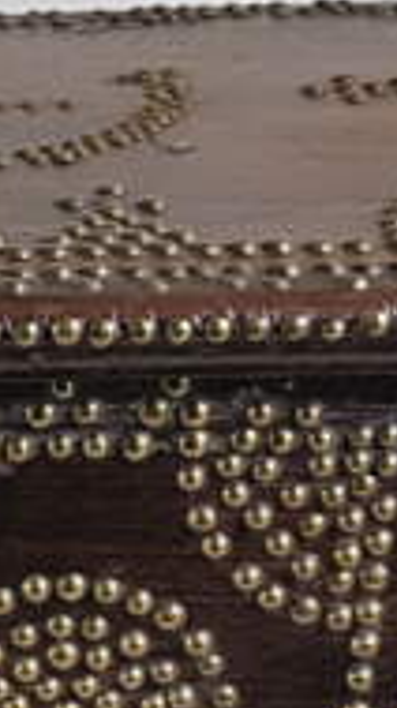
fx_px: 2251
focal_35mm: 120
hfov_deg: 9.2
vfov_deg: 17.6
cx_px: -517
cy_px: 659
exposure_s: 1/50
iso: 80
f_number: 1.7
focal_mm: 4.2
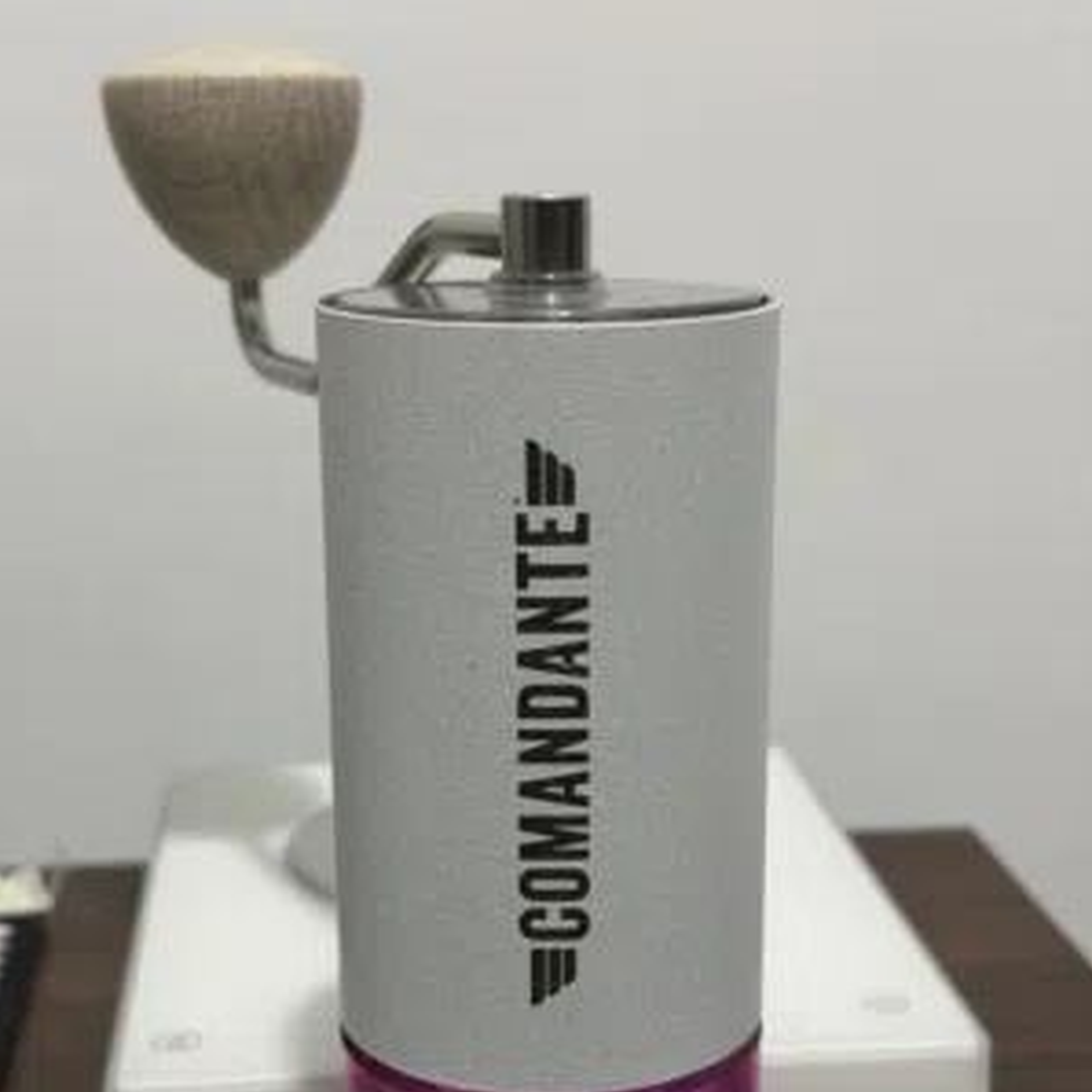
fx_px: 2034
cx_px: 546
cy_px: 718
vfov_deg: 29.9
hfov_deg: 30.0
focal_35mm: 57
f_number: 1.78
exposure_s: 1/33
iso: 250
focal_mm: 6.76
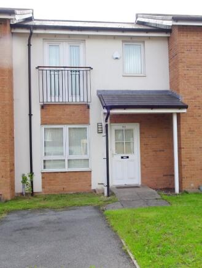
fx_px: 186
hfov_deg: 56.9
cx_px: 101
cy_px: 134
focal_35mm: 24
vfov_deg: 71.5
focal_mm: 4.1
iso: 80
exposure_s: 1/400
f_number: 3.5
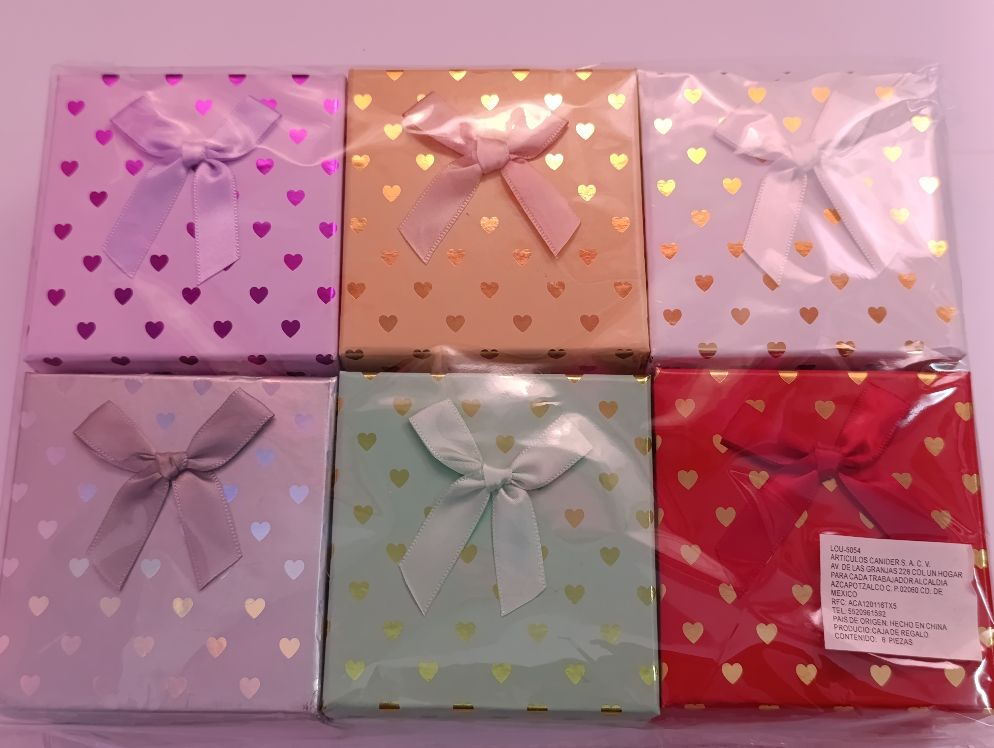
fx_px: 661
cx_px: 497
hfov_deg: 73.8
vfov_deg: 59.0
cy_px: 374
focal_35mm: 23
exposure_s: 1/120
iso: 800
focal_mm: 6.14
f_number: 1.6
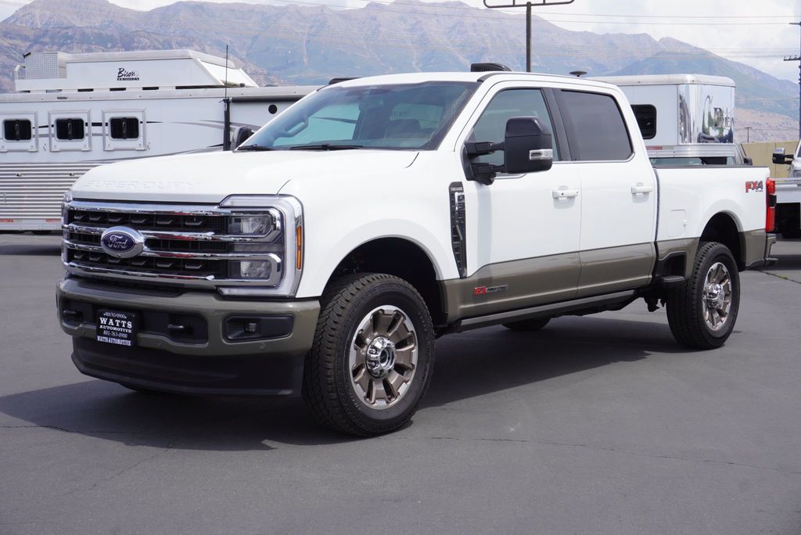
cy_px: 268
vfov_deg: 27.3
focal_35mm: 50
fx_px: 1102
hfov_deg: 39.9
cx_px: 400
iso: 100
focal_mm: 33
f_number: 11
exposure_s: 1/125
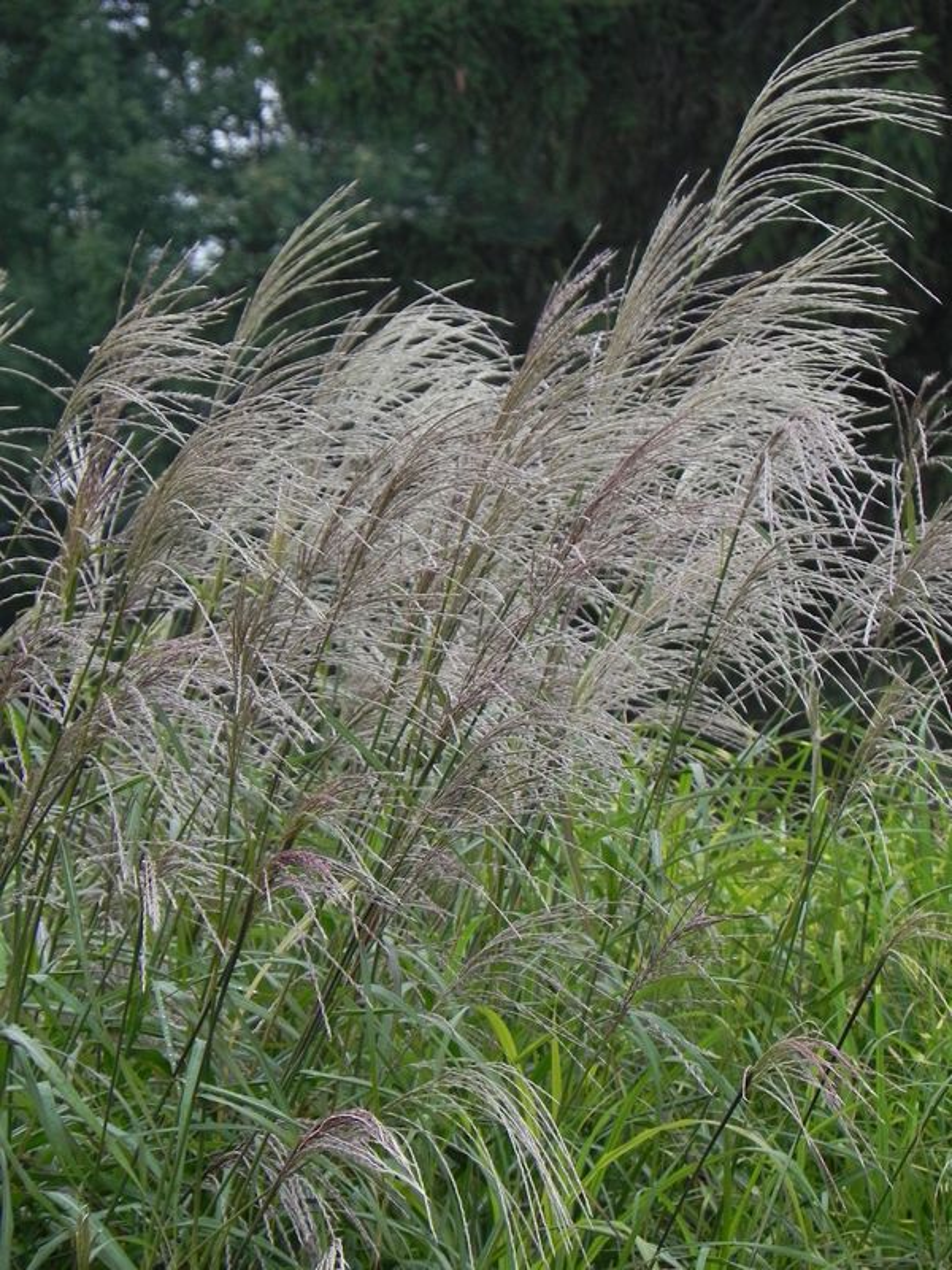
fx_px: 9057
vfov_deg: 8.0
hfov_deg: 6.0
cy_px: 635
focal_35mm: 247
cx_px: 476
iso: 160
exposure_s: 1/60
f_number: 5
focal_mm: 44
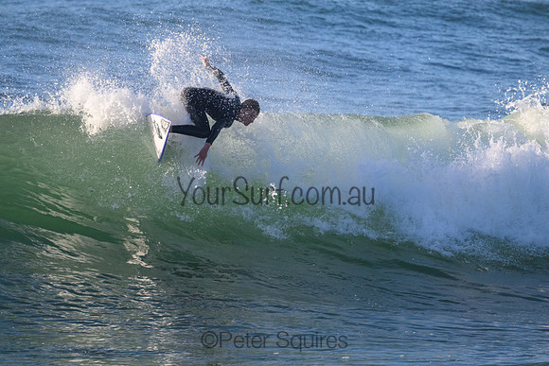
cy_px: 183
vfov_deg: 1.7
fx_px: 12202
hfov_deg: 2.6
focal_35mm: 800
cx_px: 274
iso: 2800
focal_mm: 800
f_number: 11
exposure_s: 1/2000
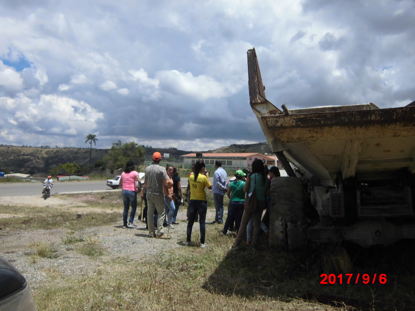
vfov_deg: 53.1
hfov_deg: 67.3
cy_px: 156
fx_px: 312
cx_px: 208
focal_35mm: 26
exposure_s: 1/320
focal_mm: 4.7
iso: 100
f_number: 7.9
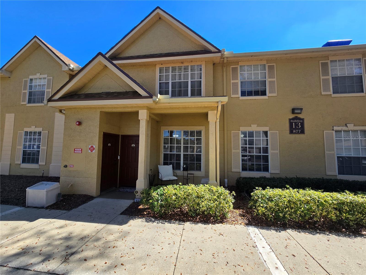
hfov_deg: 106.2
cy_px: 138
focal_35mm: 13
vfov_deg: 89.9
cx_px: 183
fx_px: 137
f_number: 2.2
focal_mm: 2.2
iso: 50
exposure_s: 1/1255
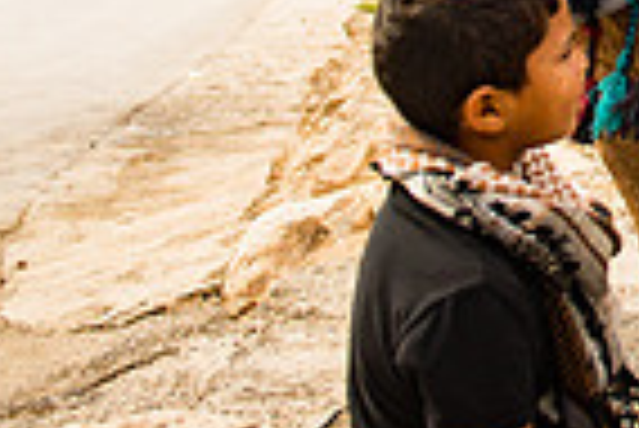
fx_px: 1741
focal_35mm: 98
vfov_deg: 12.4
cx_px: 1062
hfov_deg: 17.7
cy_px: -408
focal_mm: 24
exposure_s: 1/2000
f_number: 2.8
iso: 200
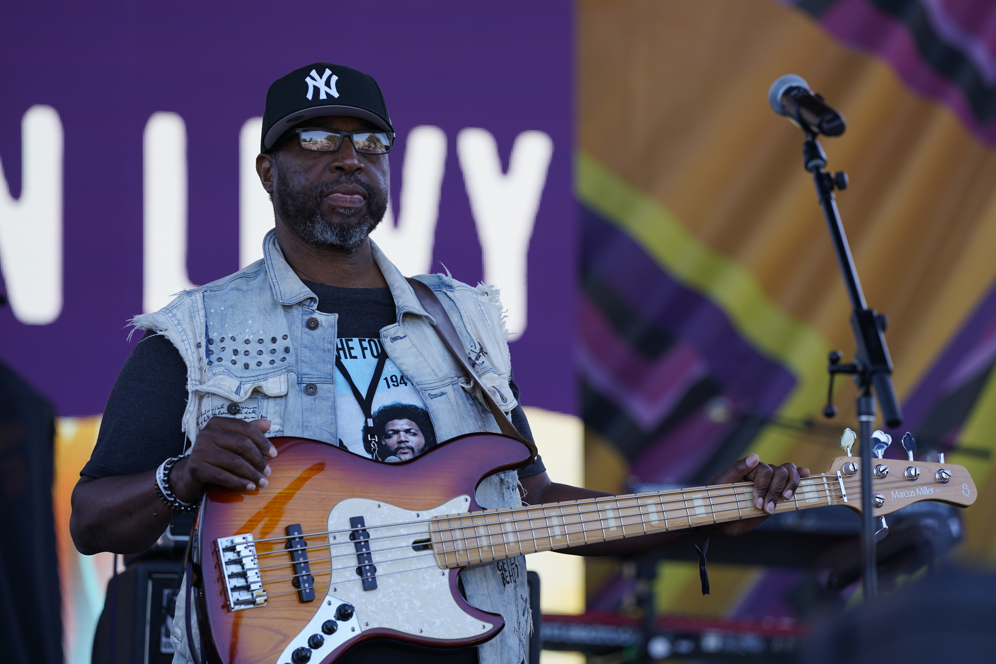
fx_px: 5533
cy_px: 332
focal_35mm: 200
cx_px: 498
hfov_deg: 10.3
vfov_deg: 6.9
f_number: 4
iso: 125
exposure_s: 1/250
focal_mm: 200
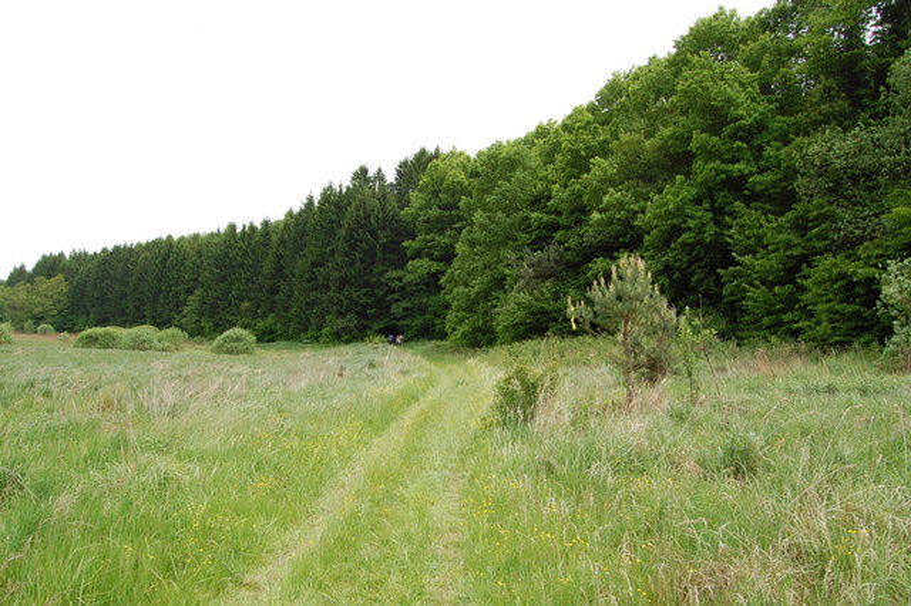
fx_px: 683
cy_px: 303
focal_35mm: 27
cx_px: 456
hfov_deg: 67.4
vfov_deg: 47.9
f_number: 9
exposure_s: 1/320
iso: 400
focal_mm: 18
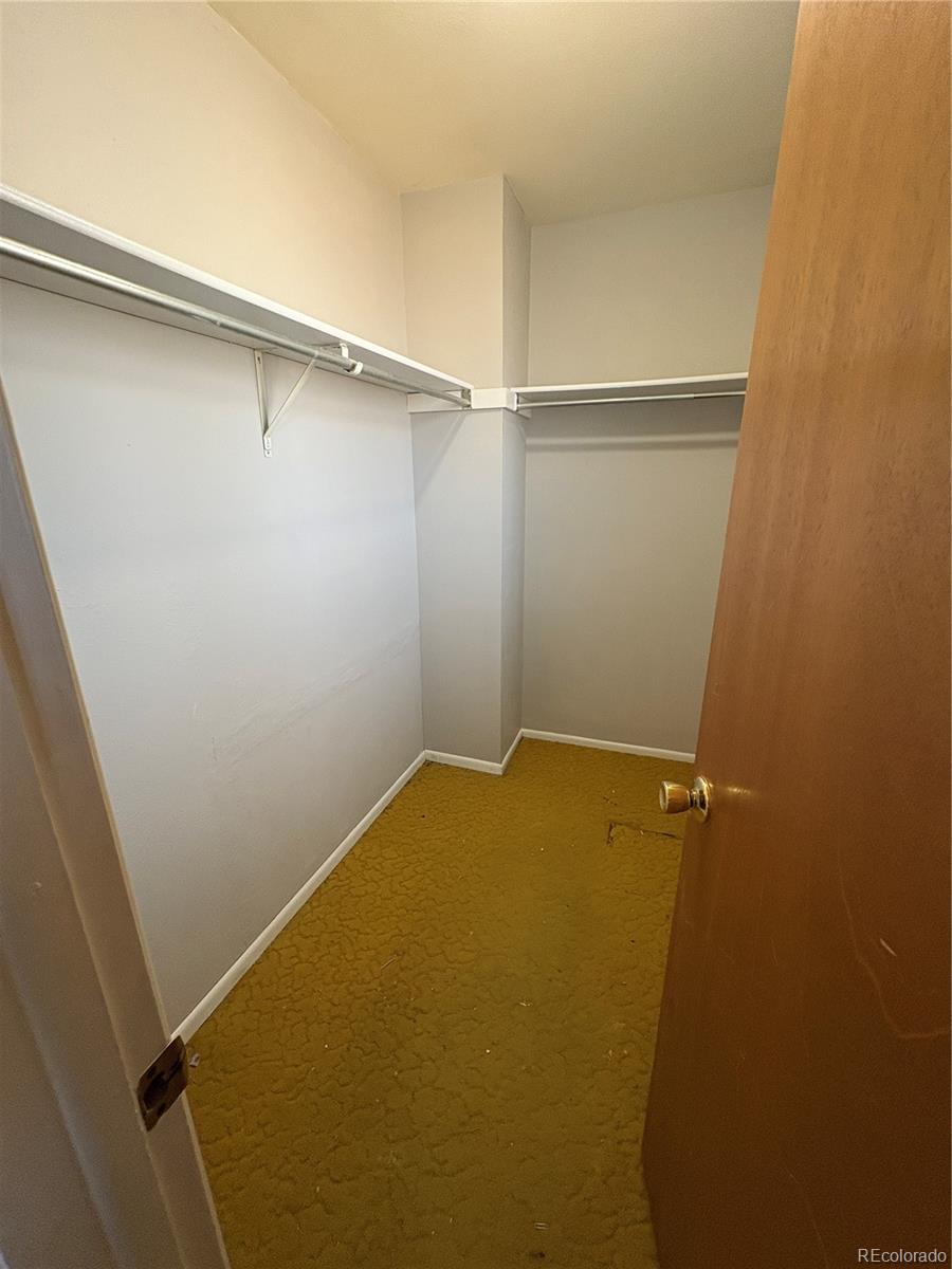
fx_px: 513
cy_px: 634
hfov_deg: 85.7
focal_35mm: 14
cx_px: 476
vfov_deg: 102.1
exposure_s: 1/60
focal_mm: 2.22
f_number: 2.2
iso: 250
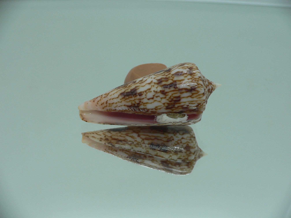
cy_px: 109
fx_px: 294
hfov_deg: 52.6
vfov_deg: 40.7
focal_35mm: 35
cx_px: 146
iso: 80
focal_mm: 4.6
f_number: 2.8
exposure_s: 1/60
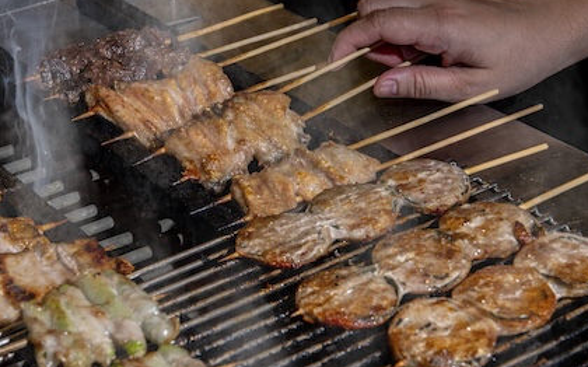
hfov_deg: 21.4
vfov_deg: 13.5
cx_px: 260
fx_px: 1554
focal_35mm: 97
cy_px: 195
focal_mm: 50
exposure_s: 1/50
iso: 640
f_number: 9
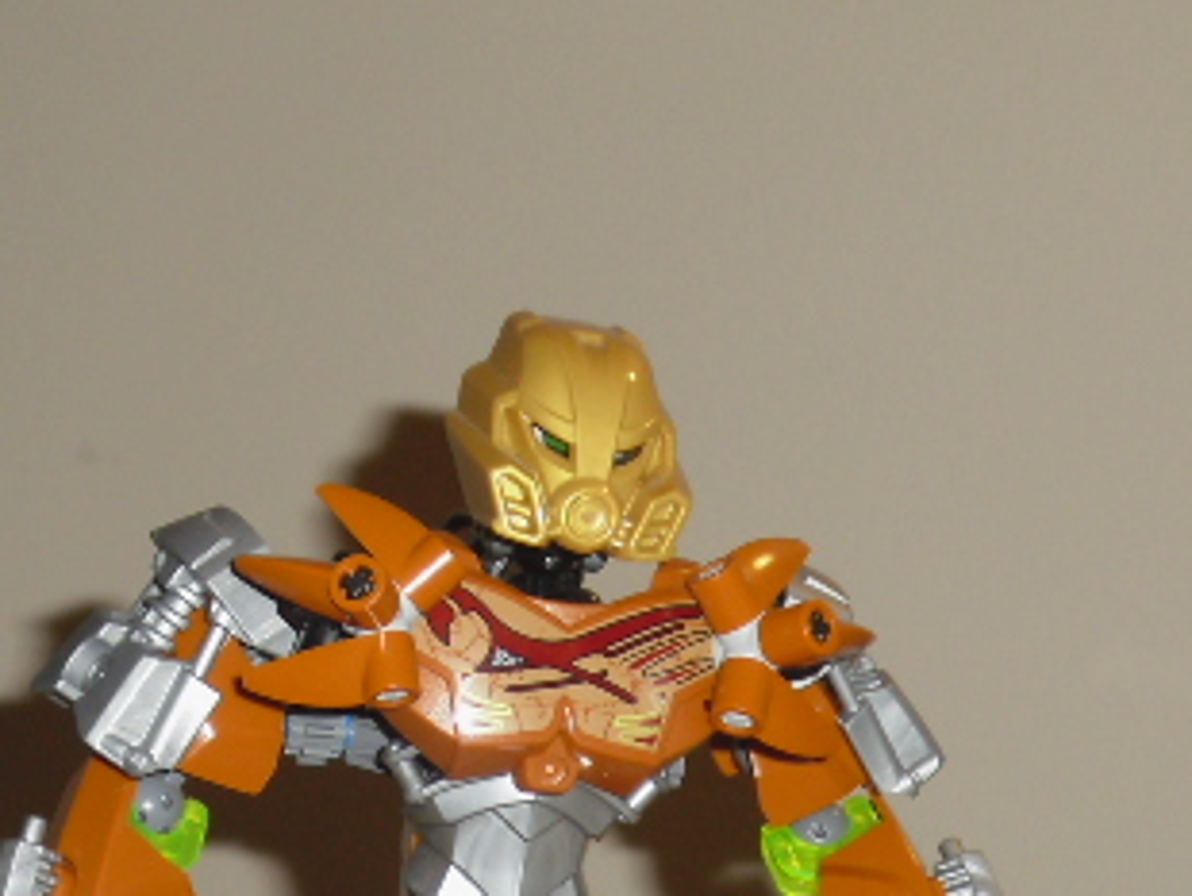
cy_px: 842
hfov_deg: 15.2
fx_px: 4480
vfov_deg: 11.3
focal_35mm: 130
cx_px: 546
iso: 200
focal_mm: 11.2
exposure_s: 1/60
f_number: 4.2
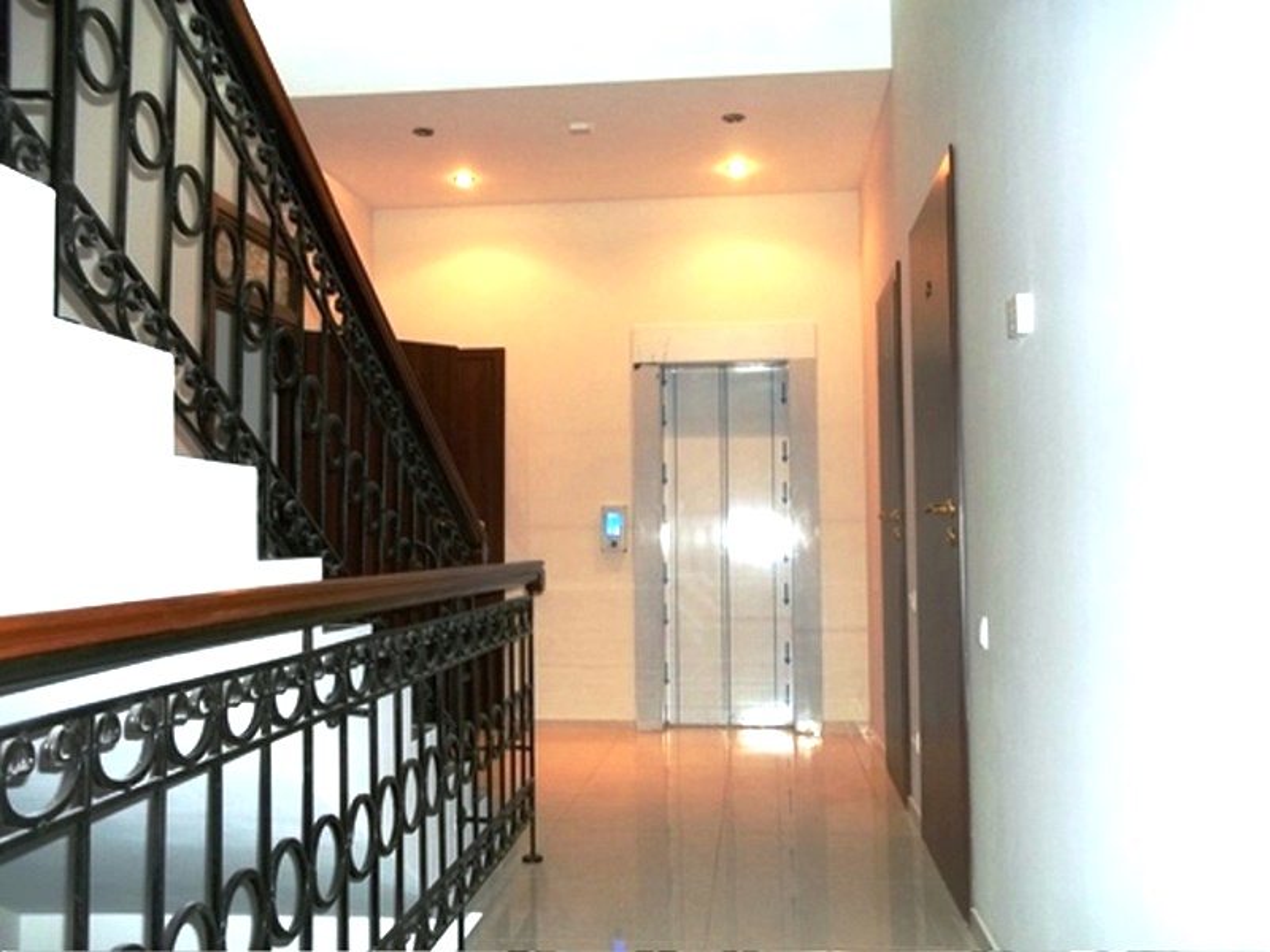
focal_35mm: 32
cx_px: 635
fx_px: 1174
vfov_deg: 44.2
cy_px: 476
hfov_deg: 56.8
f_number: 2.9
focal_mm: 5.7
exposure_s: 1/30
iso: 160
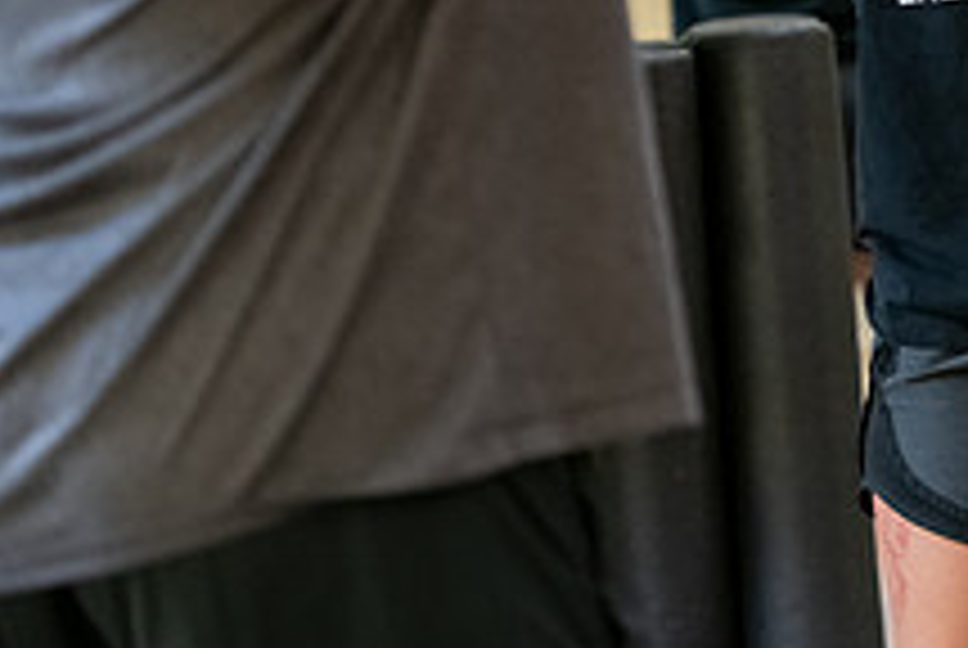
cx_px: 1144
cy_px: -155
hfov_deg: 8.2
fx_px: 6677
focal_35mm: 248
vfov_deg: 5.5
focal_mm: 92
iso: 2000
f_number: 2.8
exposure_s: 1/160
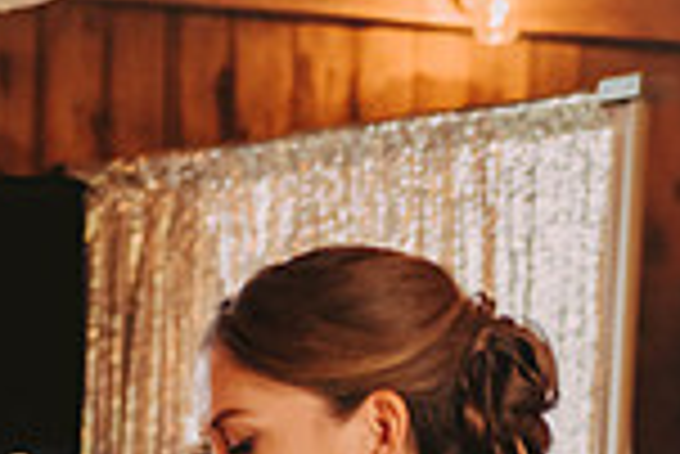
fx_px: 3630
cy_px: 789
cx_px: -311
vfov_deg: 7.0
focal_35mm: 192
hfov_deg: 10.4
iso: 800
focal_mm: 50
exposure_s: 1/200
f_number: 2.8
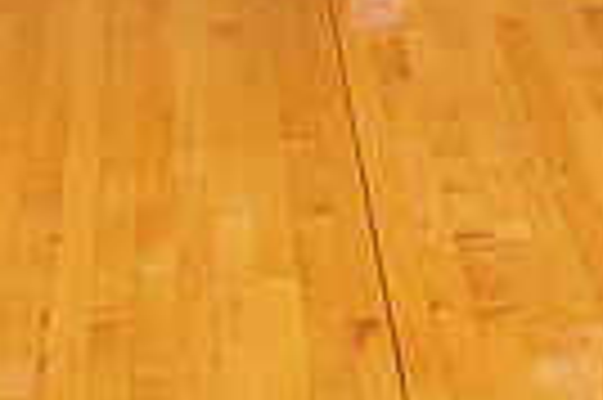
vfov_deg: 7.9
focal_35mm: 161
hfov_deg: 12.8
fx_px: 2693
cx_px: 306
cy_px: -557
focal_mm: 48
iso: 320
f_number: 7.1
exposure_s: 1/320
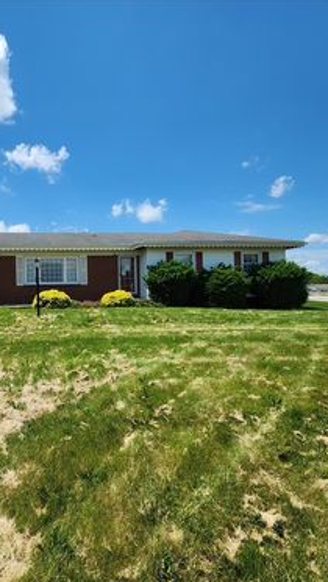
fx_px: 294
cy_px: 291
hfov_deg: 55.2
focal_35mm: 19
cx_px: 77
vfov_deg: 89.6
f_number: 2.2
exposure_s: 1/2384
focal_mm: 2.2
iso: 50
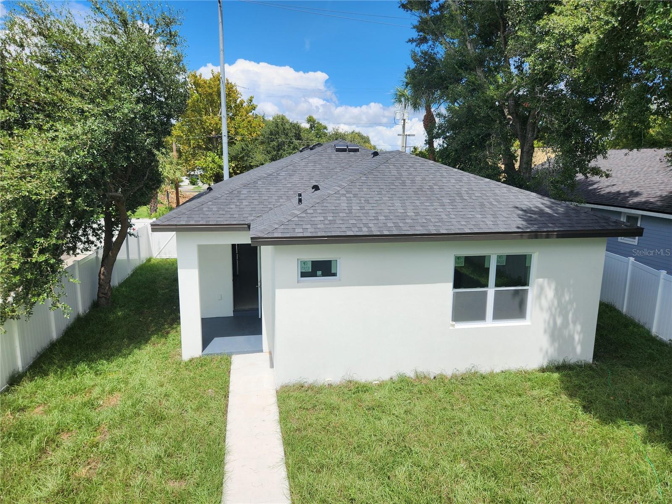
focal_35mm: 23
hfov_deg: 73.9
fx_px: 446
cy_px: 252
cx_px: 336
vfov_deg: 58.9
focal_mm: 5.4
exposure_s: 1/2302
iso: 20
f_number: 1.8
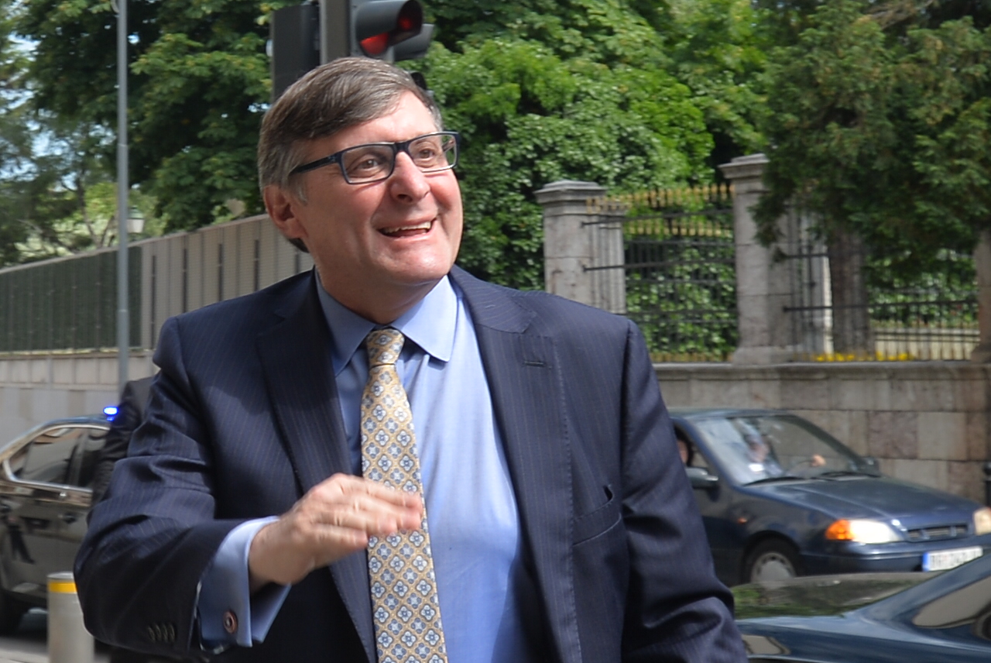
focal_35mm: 24
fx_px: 661
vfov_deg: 53.2
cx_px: 496
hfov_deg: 73.7
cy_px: 332
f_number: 5.6
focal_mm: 24
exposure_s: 1/320
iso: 100
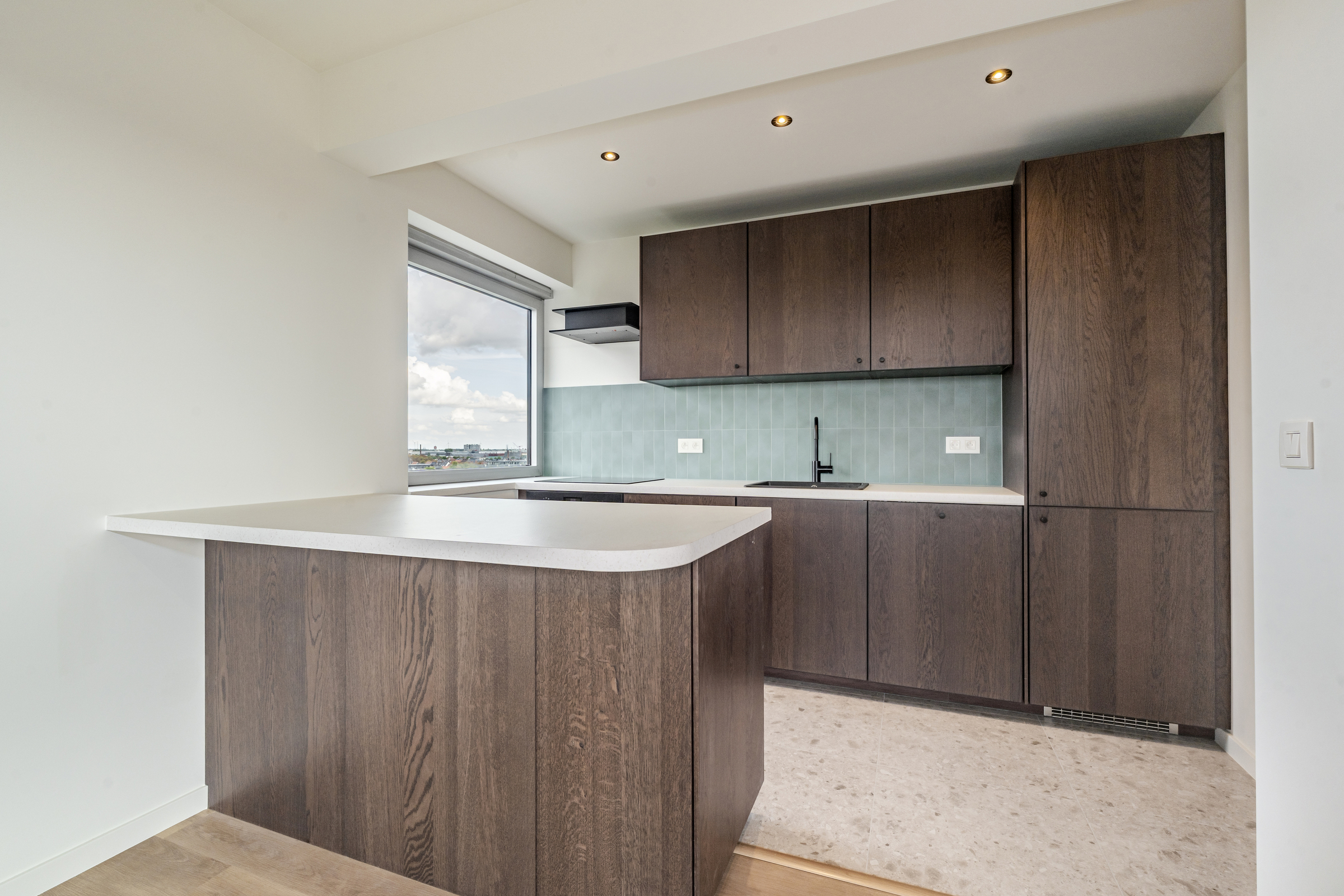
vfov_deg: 73.7
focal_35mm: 16
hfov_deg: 96.7
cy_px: 448
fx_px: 597
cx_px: 672
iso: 250
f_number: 11
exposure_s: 1/80
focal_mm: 16
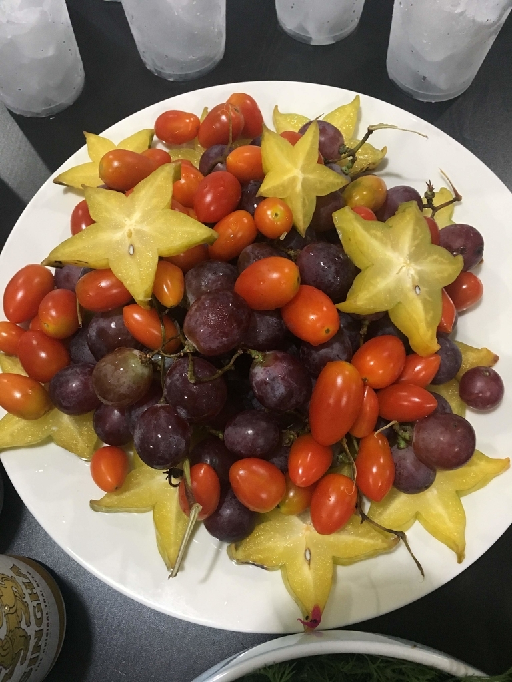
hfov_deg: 48.2
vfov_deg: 61.7
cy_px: 341
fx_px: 572
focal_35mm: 29
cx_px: 256
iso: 200
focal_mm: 4.15
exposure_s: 1/25
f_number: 2.2
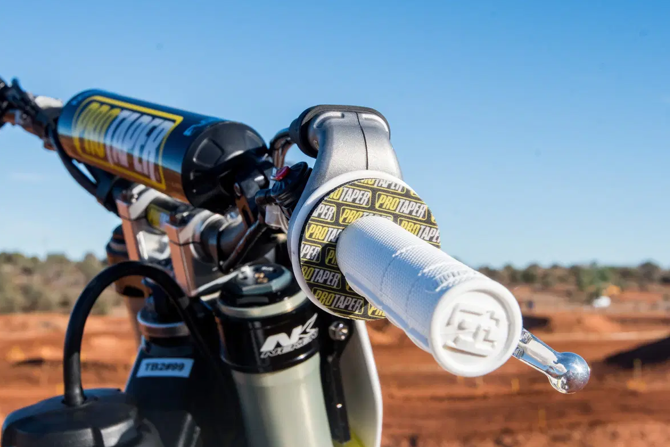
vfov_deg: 25.3
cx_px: 338
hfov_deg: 37.2
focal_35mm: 54
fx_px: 996
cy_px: 225
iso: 500
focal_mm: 35
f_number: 10
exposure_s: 1/1250
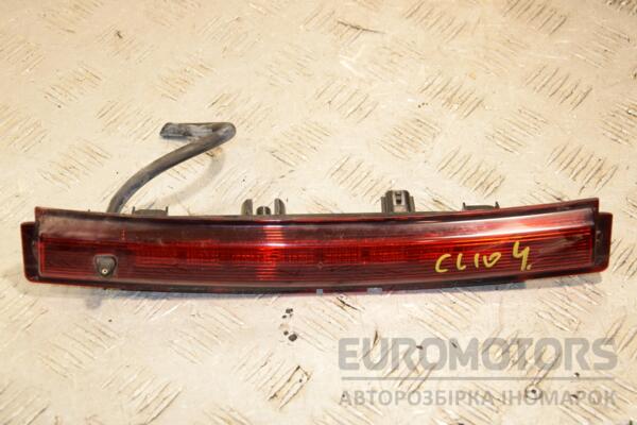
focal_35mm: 78
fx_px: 1380
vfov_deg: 17.5
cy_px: 212
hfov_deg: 26.0
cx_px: 318
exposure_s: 1/200
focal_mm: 52
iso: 800
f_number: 7.1
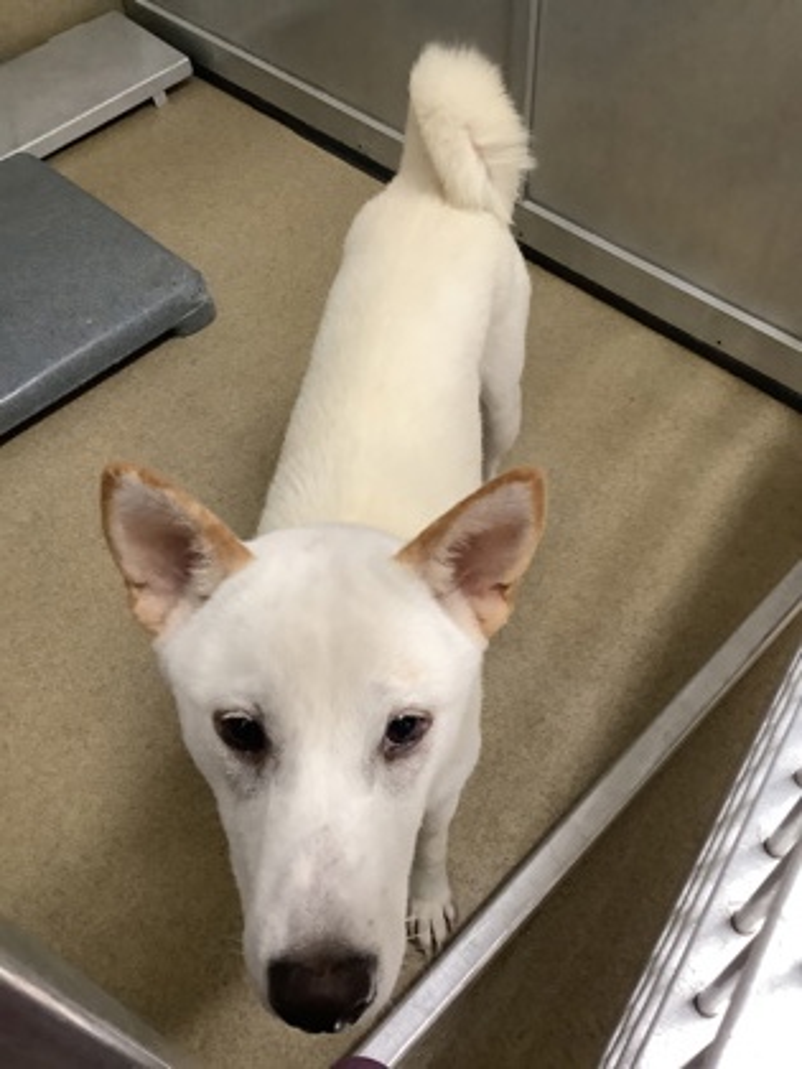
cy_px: 534
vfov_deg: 58.4
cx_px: 401
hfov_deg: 45.4
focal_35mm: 31
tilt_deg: -54.2
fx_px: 958
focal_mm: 3.3
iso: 320
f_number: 2.4
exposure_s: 1/40
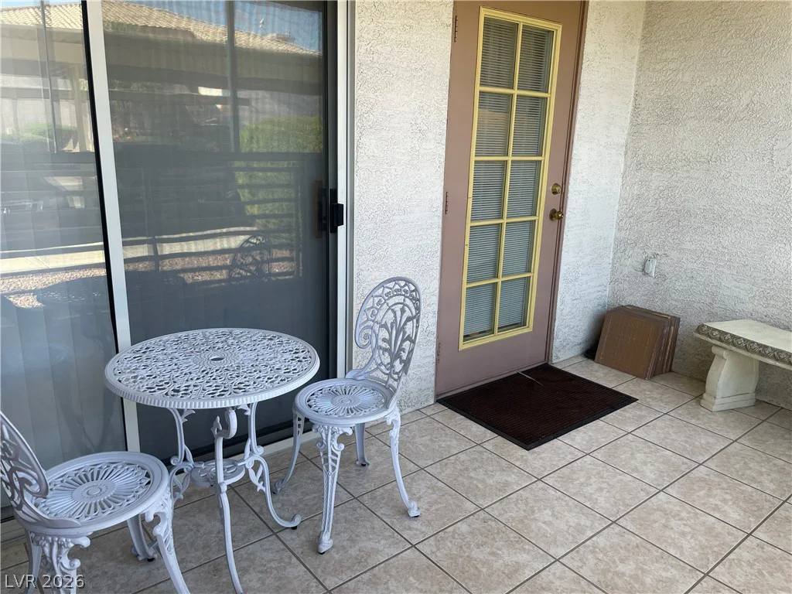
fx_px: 595
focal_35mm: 26
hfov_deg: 67.3
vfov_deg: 53.1
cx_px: 396
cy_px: 297
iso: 50
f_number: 1.6
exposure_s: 1/121
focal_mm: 4.2
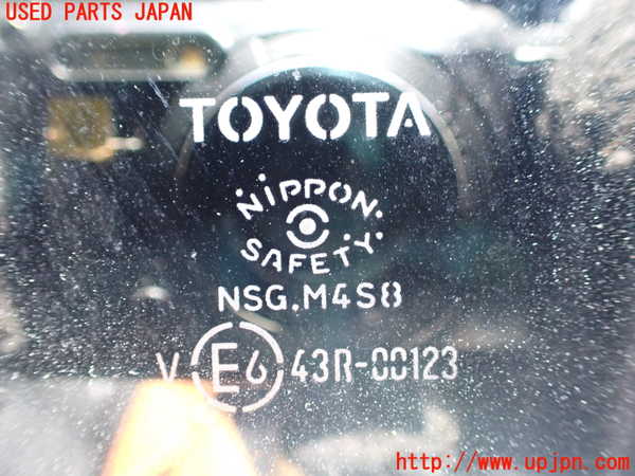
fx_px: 550
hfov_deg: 60.0
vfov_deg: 46.8
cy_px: 238
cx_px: 318
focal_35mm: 30
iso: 800
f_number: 2.3
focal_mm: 5.4
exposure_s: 1/60
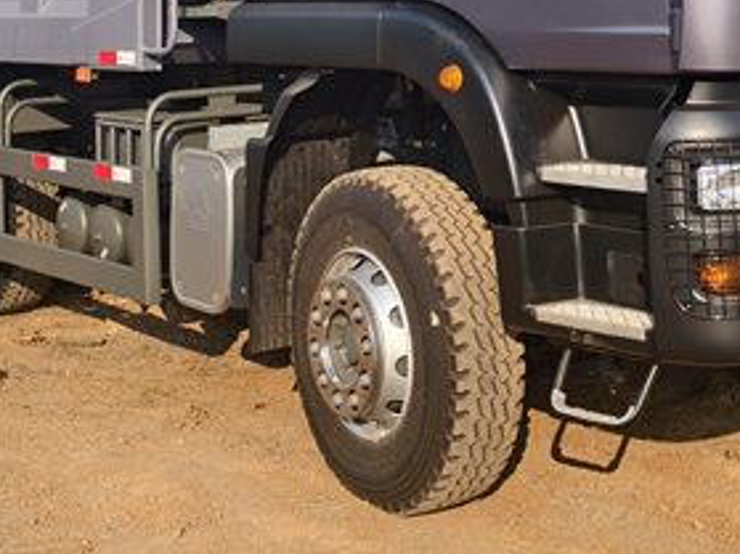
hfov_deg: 29.3
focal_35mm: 66
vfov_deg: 20.8
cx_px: 462
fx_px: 1410
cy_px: -111
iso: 72
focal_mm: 5.6
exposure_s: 1/1499
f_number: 1.57
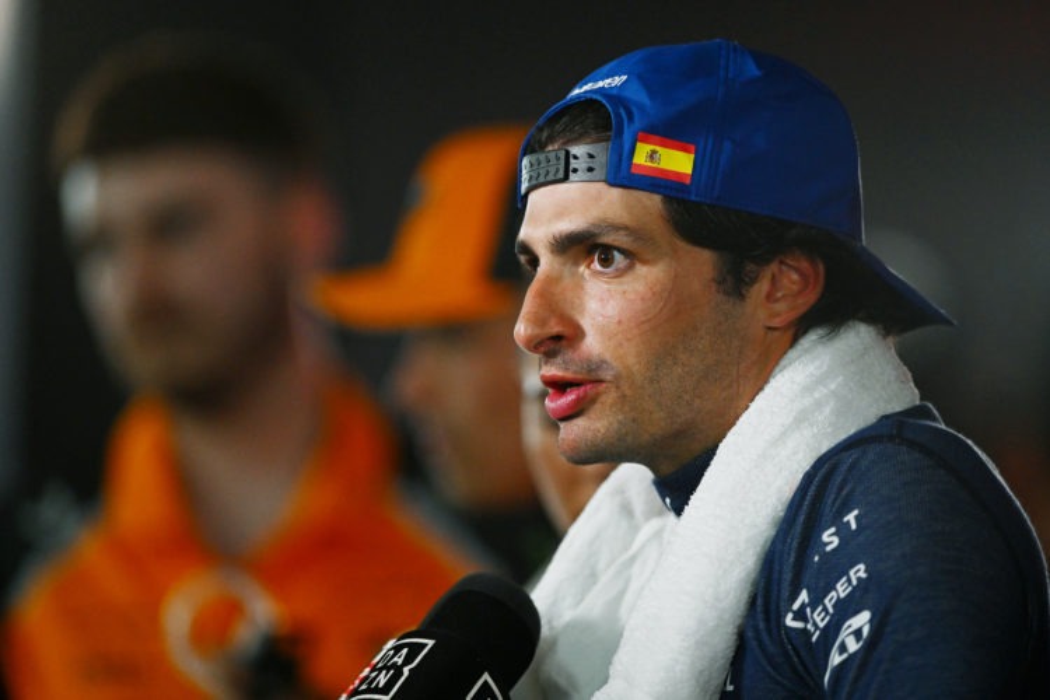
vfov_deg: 3.4
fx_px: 11666
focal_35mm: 400
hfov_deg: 5.2
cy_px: 350
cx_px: 525
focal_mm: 400
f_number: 2.8
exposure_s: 1/500
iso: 3200
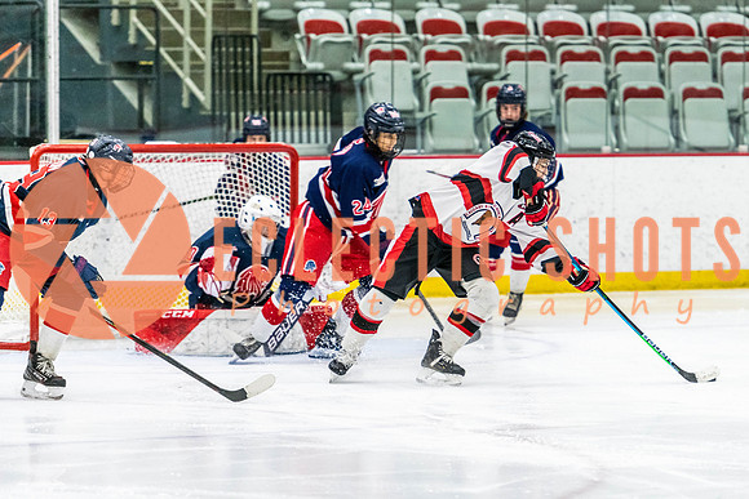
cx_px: 489
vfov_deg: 6.2
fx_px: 4621
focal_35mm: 222
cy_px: 285
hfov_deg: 9.3
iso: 2500
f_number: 2.8
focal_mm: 170
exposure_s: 1/640
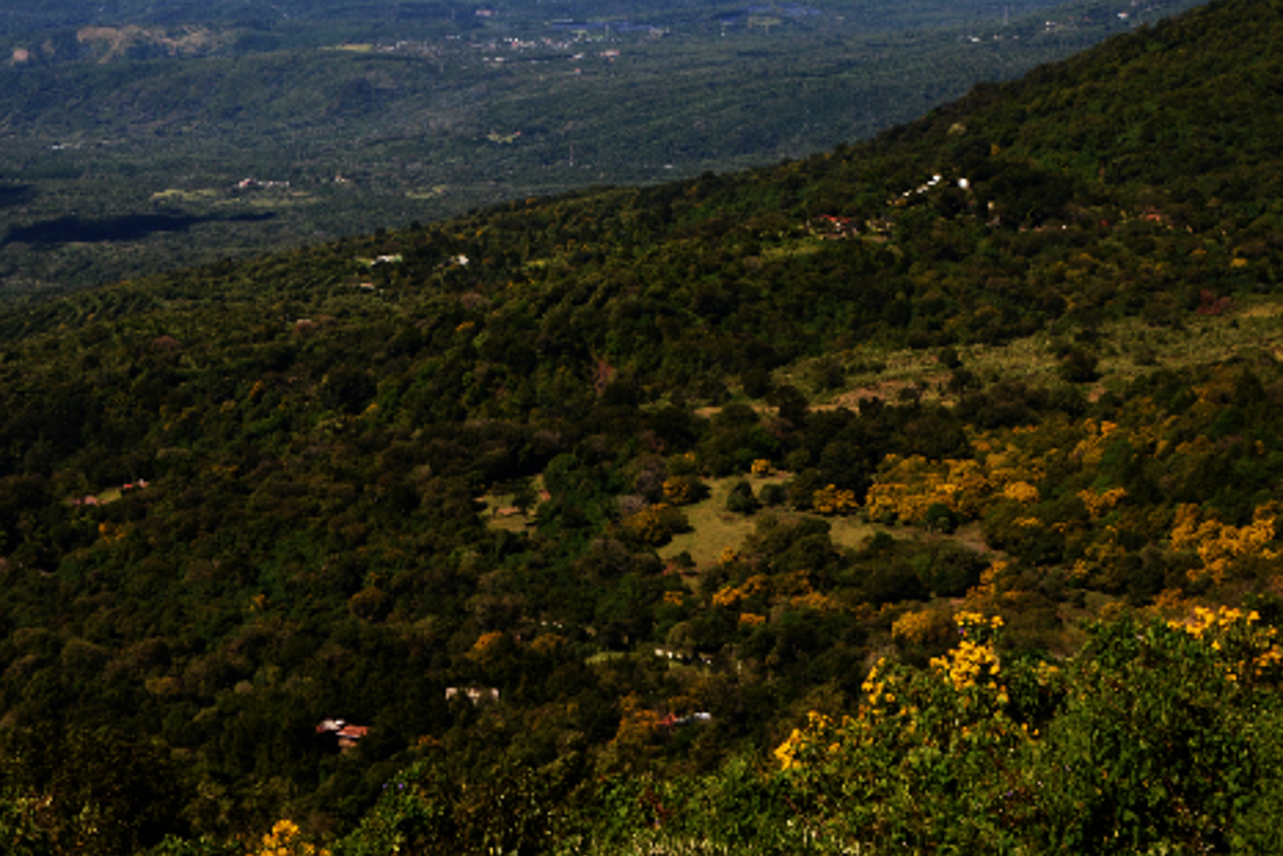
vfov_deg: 18.3
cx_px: 418
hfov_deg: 27.5
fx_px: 2602
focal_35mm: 73
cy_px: 21
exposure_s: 1/800
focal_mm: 34
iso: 250
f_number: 9
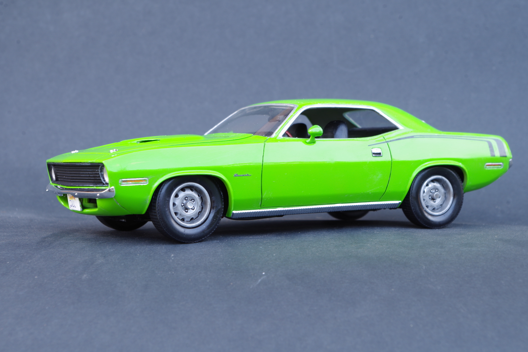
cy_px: 176
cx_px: 264
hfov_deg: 27.0
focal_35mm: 75
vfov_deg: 18.2
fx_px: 1100
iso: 100
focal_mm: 50
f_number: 13
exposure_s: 1/5
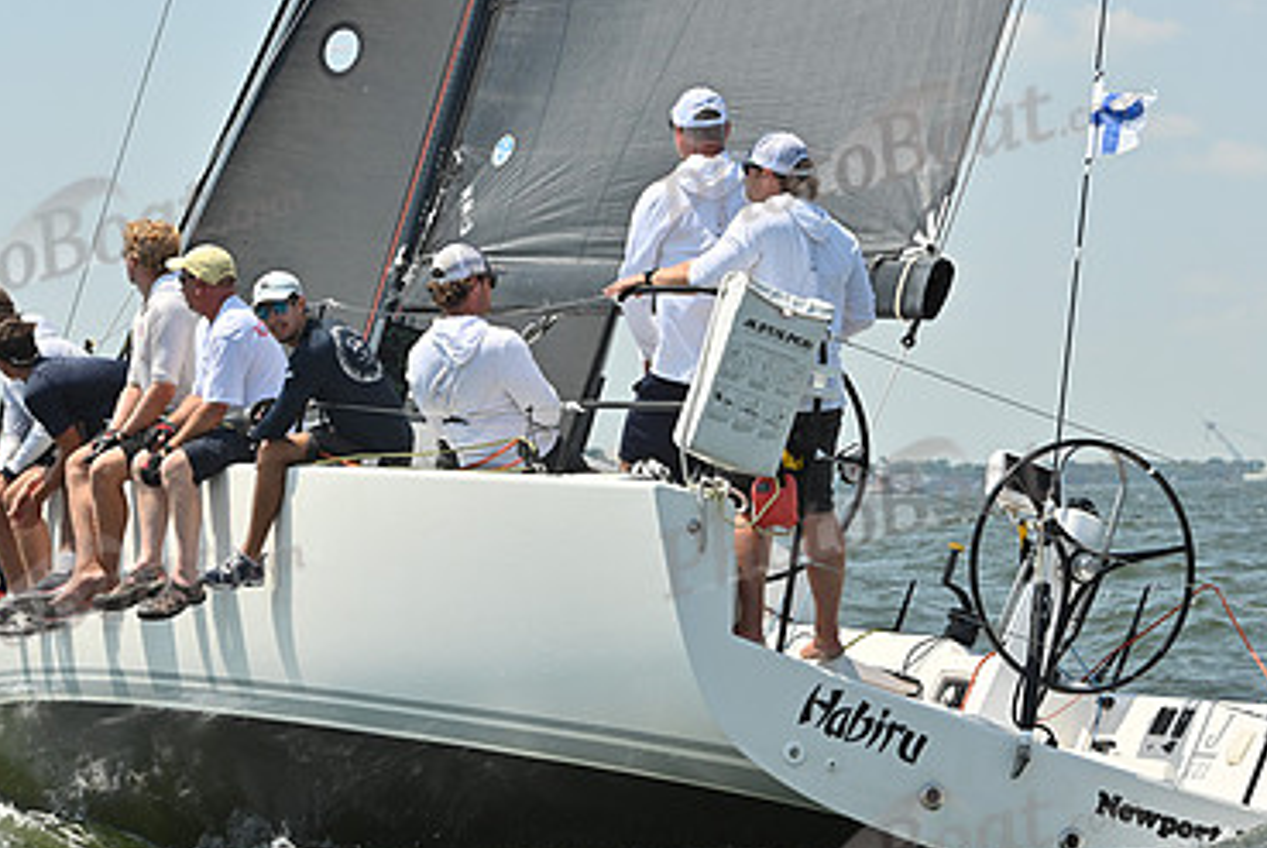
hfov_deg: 15.2
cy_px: 379
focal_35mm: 135
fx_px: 4757
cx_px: 484
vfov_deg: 10.2
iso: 320
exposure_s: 1/1250
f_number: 8
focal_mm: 86
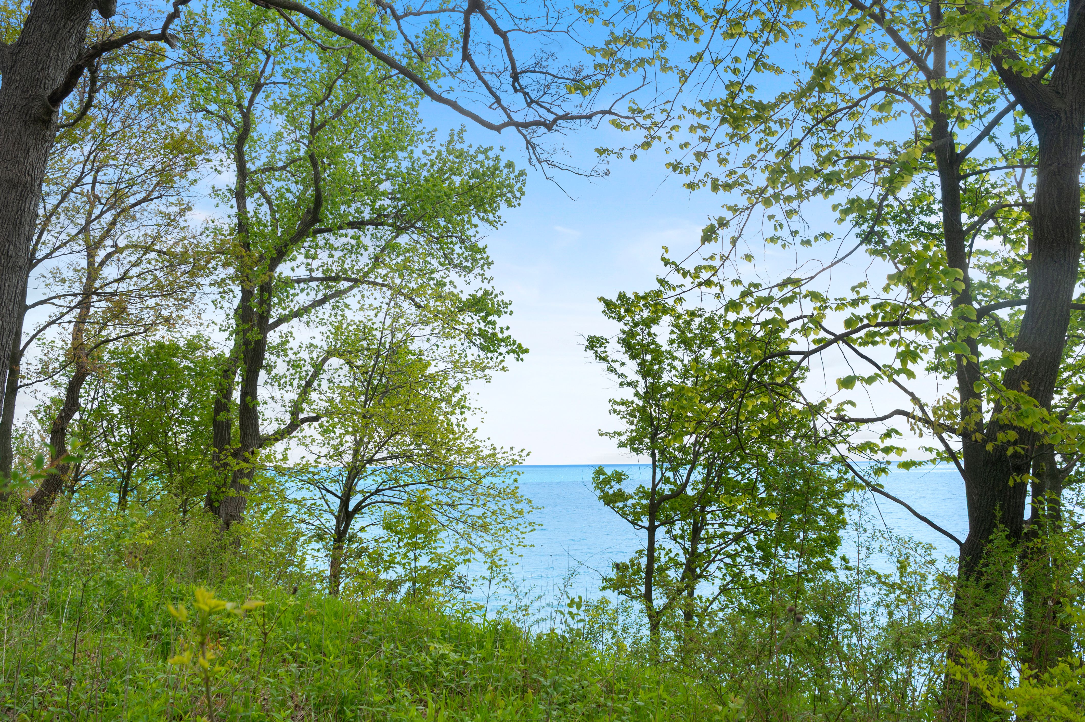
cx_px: 542
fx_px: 934
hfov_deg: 60.3
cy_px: 361
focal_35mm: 31
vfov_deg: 42.3
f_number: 8
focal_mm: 31
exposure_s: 1/400
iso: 400
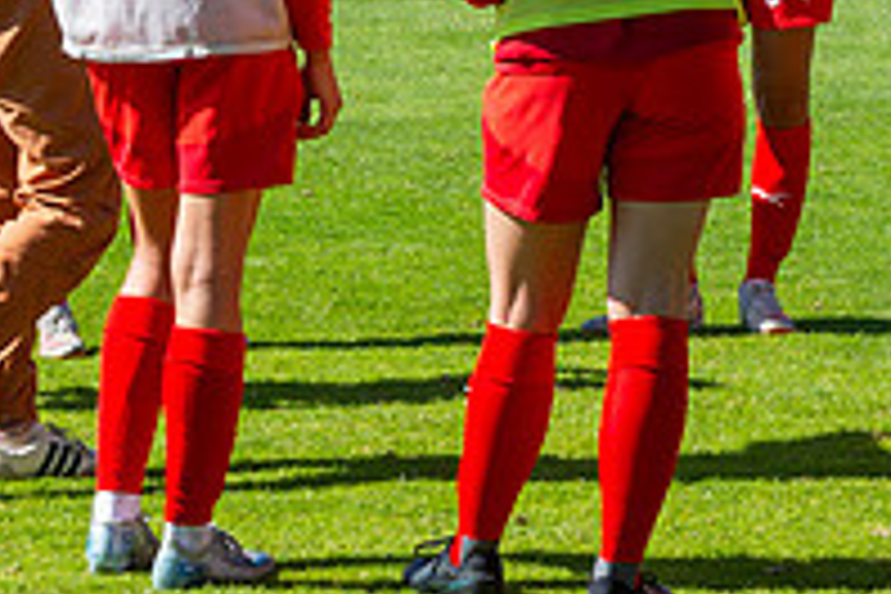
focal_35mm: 264
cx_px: 774
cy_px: -248
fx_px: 6533
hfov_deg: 7.8
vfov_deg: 5.2
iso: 140
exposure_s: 1/125
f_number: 14
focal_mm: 86
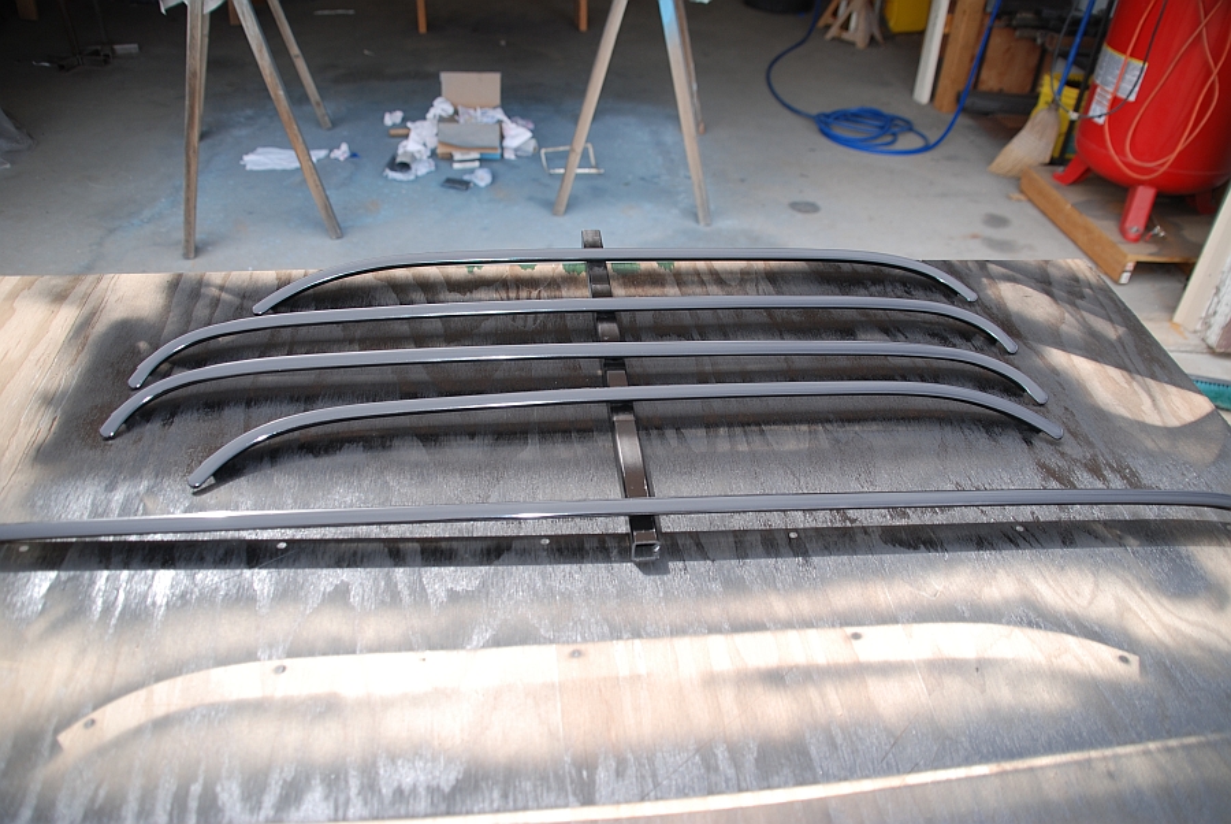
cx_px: 616
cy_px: 412
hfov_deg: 67.3
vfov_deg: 48.0
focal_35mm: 27
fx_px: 924
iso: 100
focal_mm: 18
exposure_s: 1/200
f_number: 4
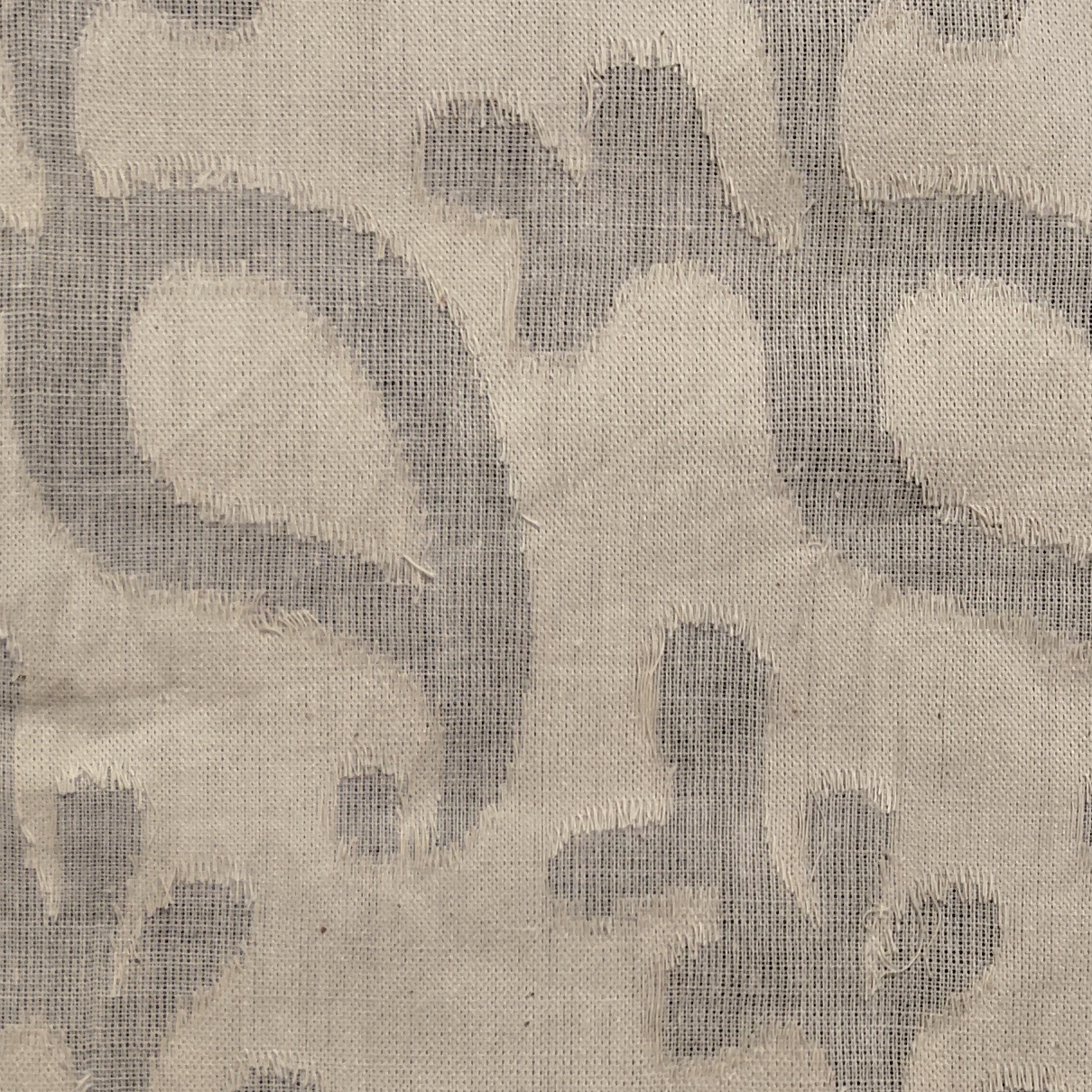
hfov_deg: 26.9
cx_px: 151
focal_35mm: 62
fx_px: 2213
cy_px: 816
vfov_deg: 27.4
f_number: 2
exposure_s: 1/100
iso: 80
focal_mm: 2.78
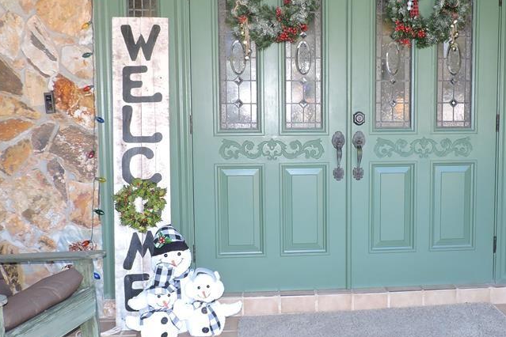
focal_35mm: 40
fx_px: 562
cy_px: 157
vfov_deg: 33.4
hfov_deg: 47.8
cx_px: 332
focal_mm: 4.3
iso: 200
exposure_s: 1/30
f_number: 3
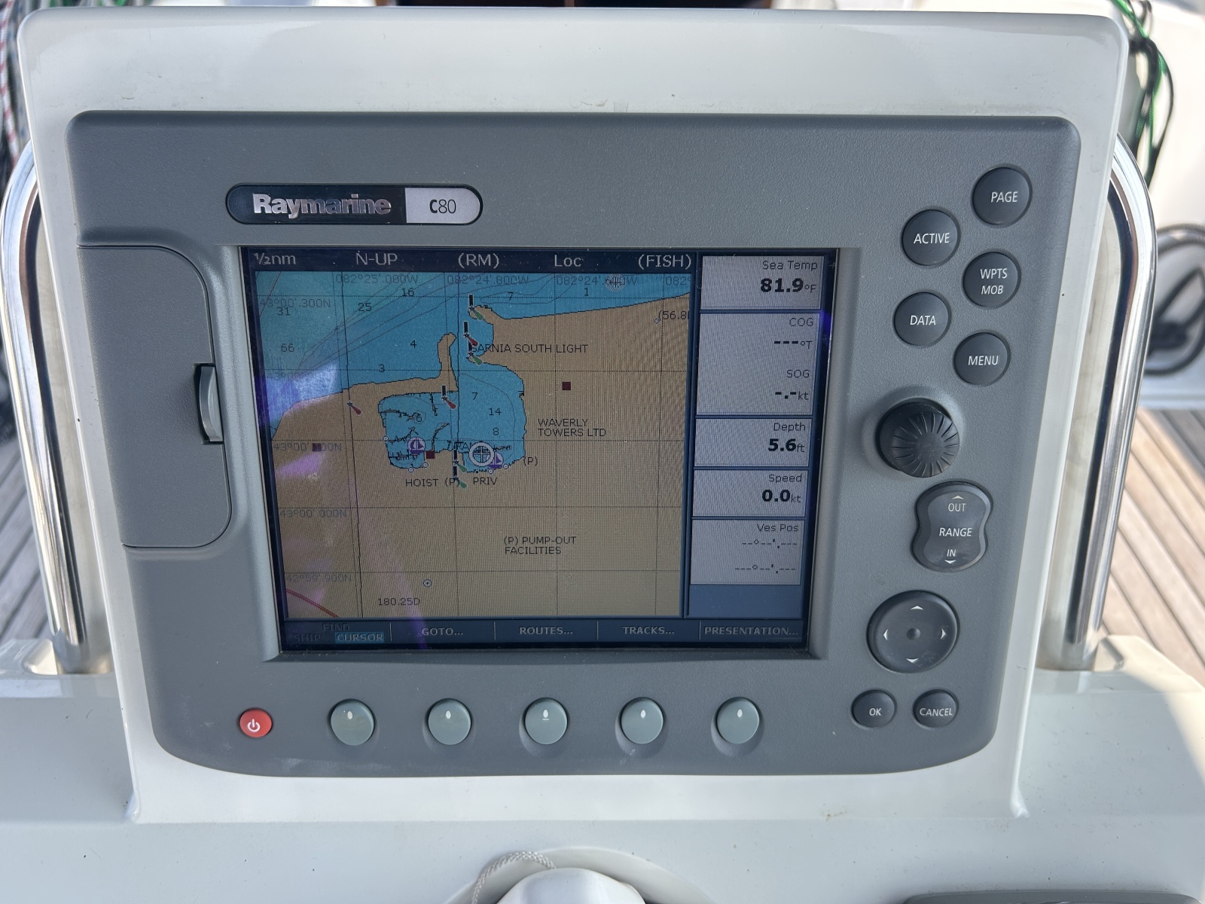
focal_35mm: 26
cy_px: 452
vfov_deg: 53.1
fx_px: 905
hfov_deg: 67.3
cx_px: 602
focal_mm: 5.7
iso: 50
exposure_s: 1/840
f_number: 1.5
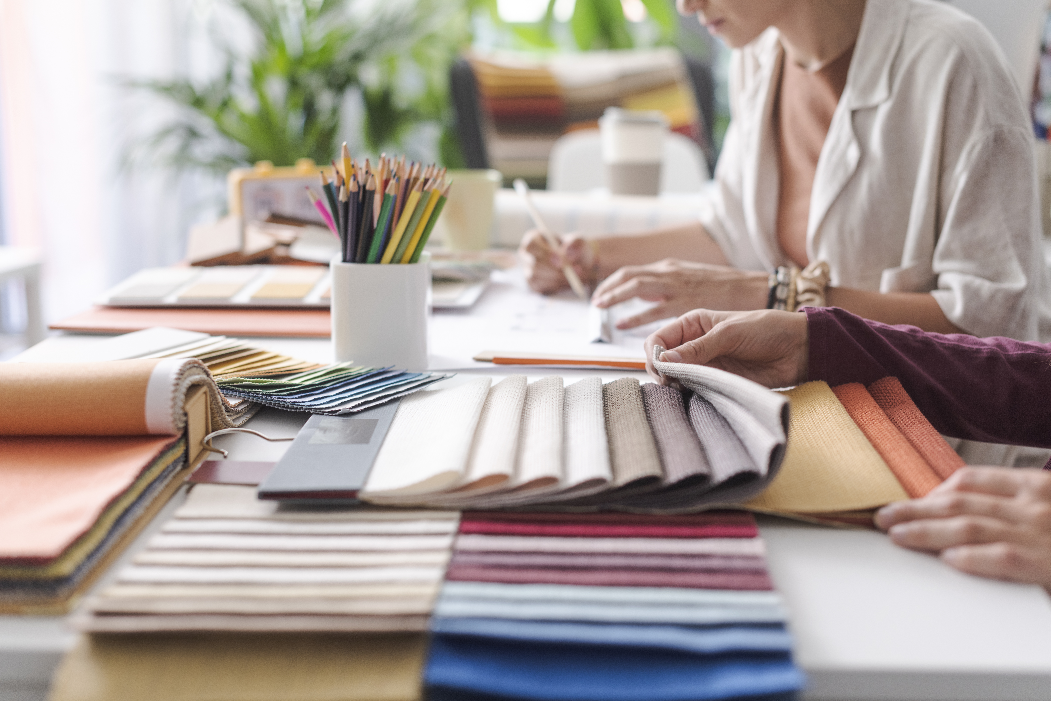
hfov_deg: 39.6
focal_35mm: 50
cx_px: 526
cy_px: 350
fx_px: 1460
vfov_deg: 27.0
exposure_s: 1/40
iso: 200
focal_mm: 50
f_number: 2.8
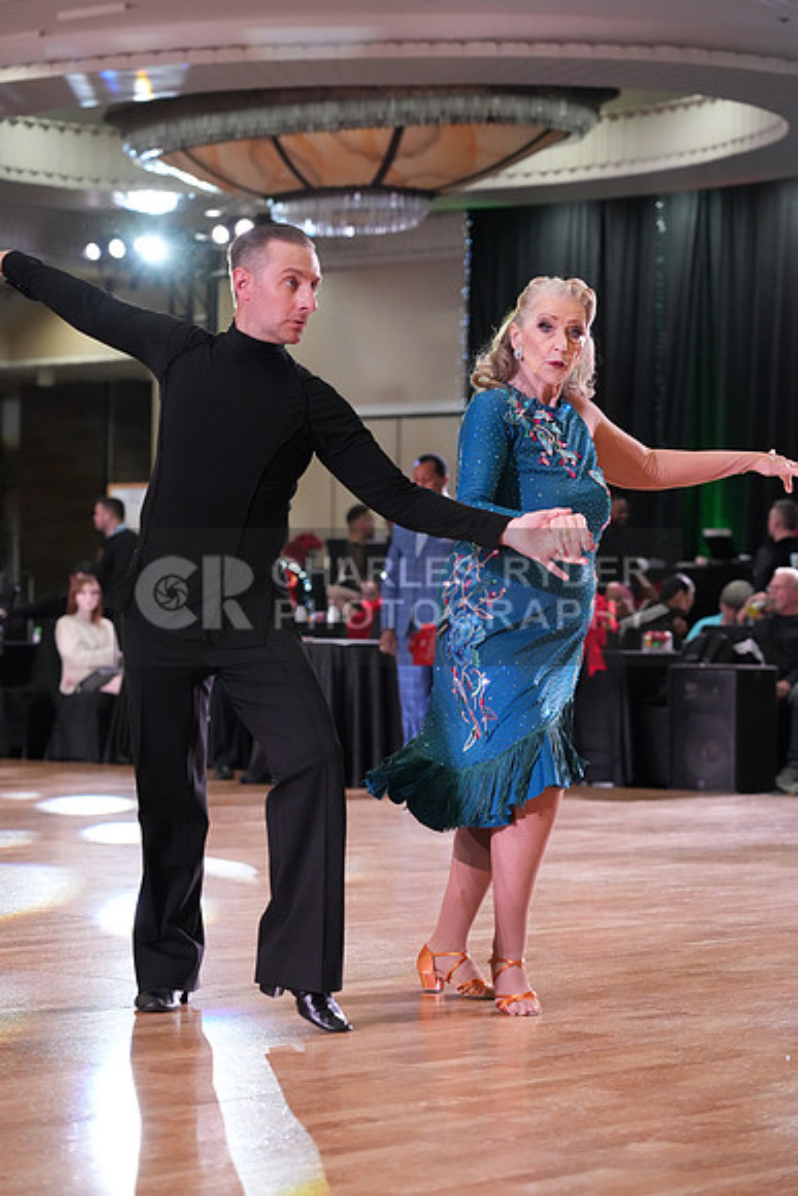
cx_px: 399
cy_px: 598
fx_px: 3323
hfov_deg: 13.7
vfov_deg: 20.4
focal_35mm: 100
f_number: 4.5
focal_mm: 100
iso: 5000
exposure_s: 1/320
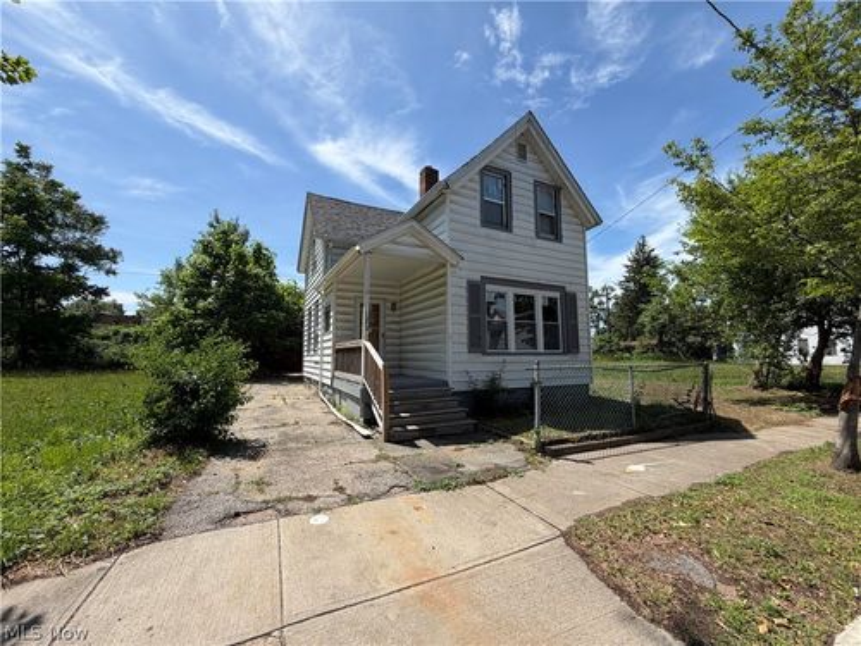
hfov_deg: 102.1
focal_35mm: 14
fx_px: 348
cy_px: 323
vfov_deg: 85.7
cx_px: 430
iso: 20
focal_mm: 2.22
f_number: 2.2
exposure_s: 1/853
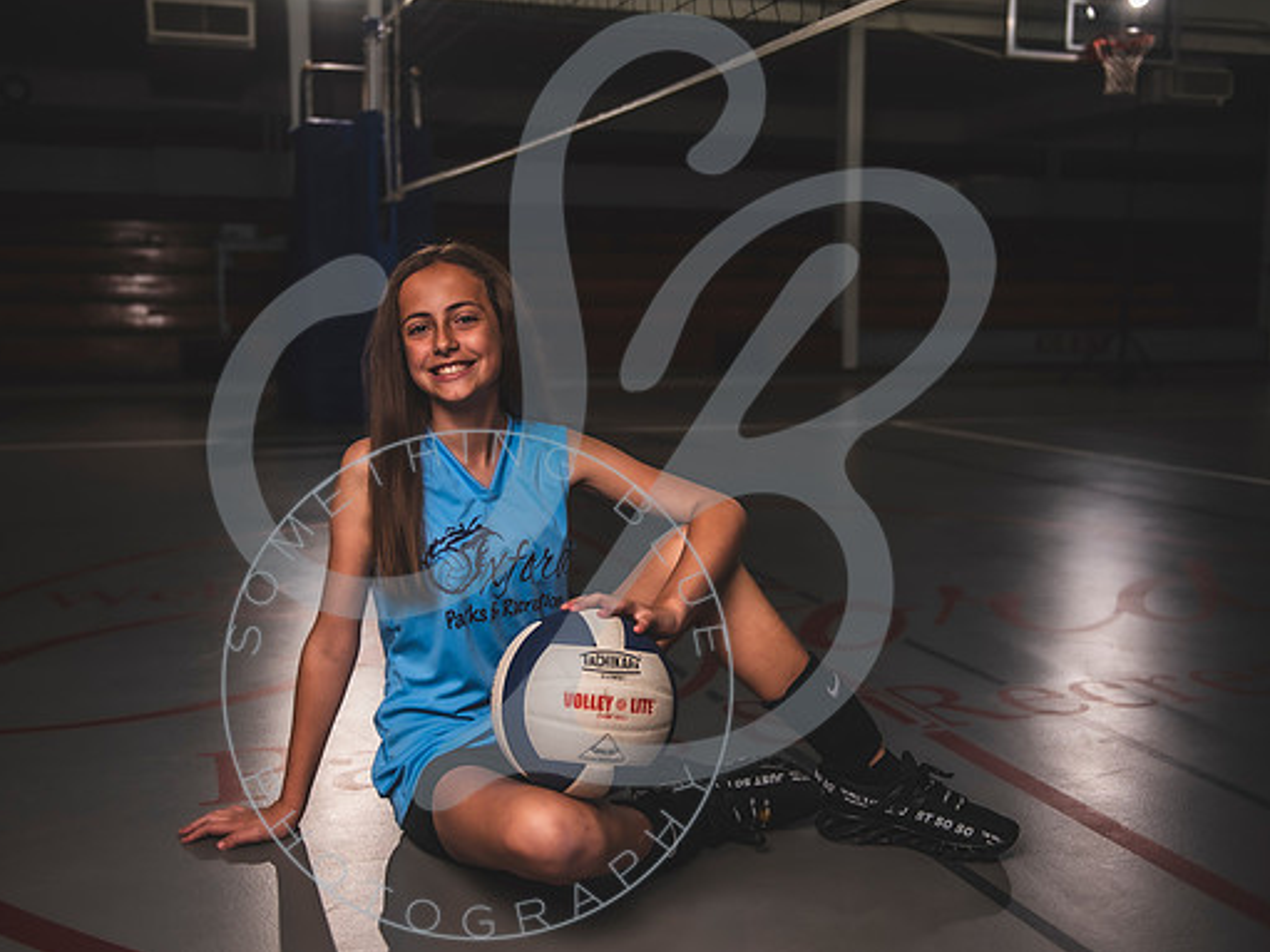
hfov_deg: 51.3
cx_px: 589
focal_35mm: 36
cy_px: 476
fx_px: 1320
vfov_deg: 39.6
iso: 200
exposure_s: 1/400
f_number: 2.8
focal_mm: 32
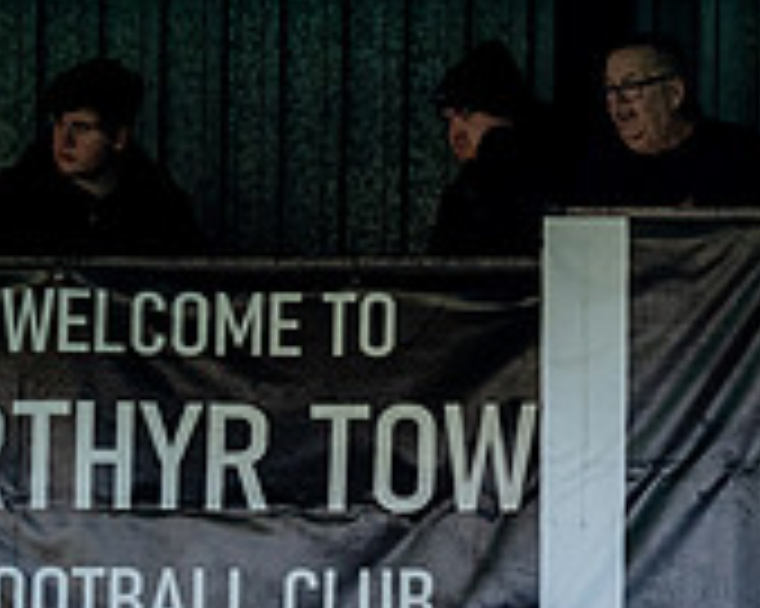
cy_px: 989
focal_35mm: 388
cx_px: 1353
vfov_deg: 4.0
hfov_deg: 4.9
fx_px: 8722
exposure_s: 1/250
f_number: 5
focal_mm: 103
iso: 1000
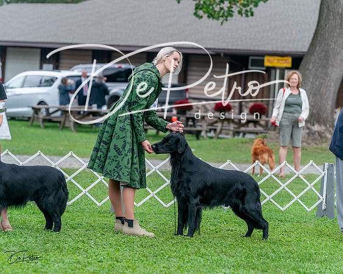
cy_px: 137
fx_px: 1497
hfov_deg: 13.1
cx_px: 172
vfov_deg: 10.5
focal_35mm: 148
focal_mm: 131
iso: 640
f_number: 4
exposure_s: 1/800
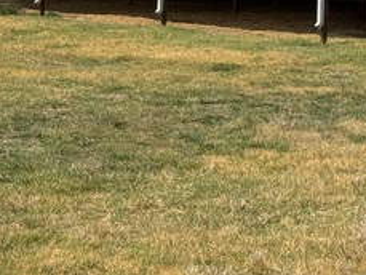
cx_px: 345
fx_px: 1418
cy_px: -93
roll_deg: -2.0
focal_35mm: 134
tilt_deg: +2.9
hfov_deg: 14.5
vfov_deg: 10.8
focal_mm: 6.76
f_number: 1.78
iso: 64
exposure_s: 1/7143
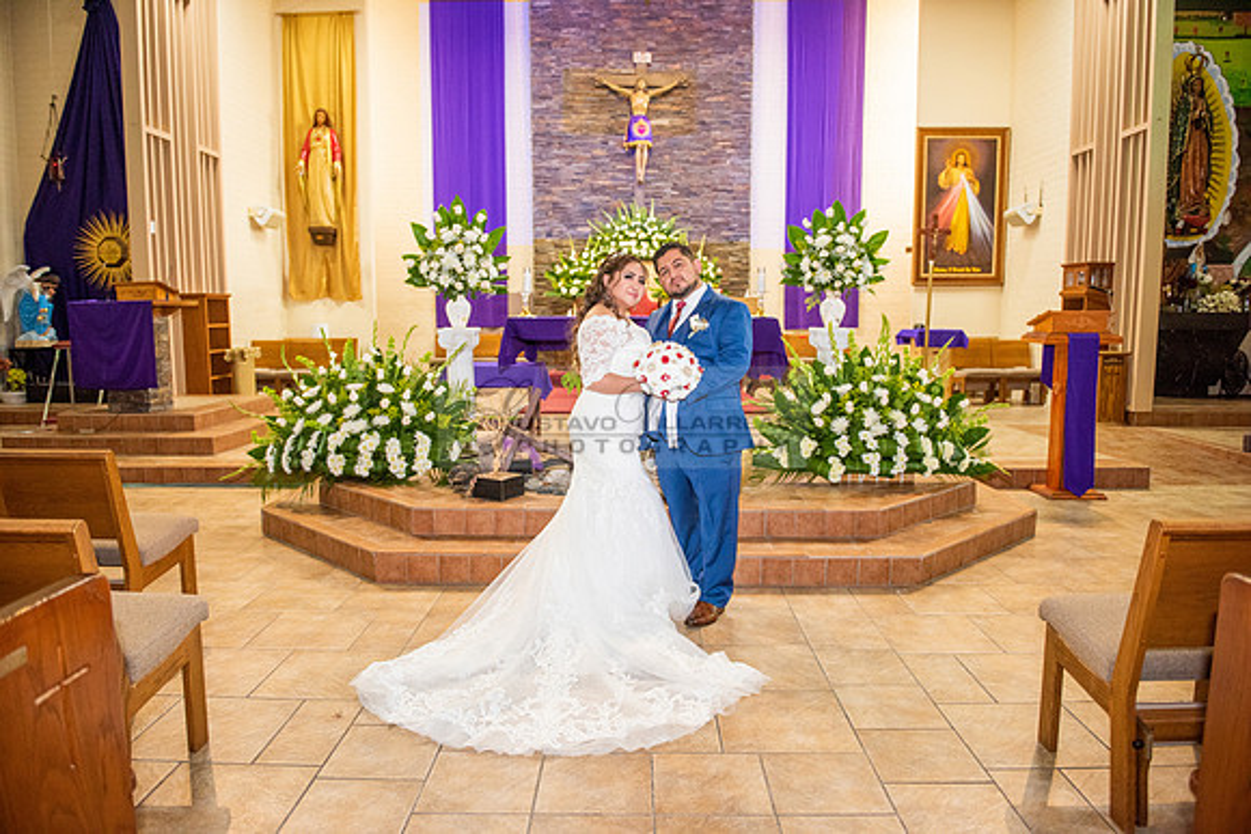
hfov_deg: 73.7
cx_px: 626
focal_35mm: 24
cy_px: 417
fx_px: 834
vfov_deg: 53.2
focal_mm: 24
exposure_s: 1/160
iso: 2000
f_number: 2.8
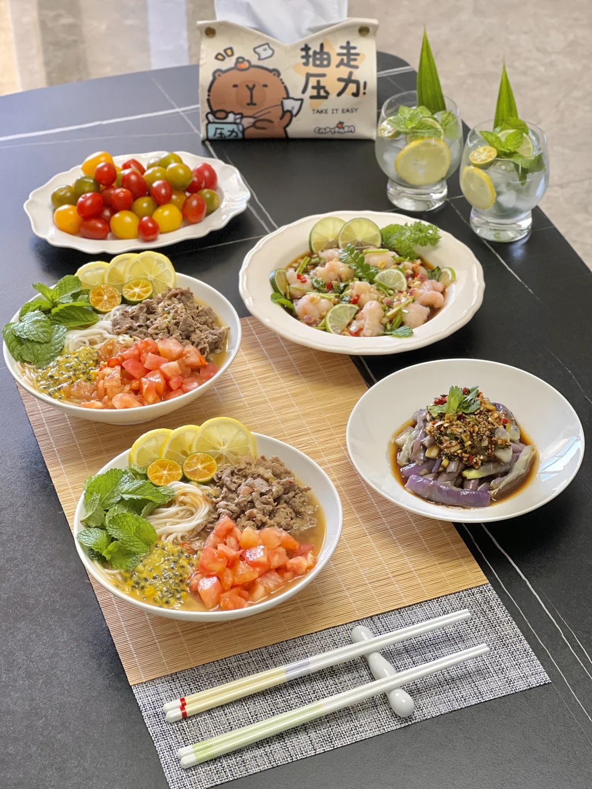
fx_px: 1756
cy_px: 394
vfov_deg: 25.3
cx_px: 296
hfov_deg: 19.1
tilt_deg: -39.5
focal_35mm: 77
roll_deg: -0.6
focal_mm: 9
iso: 160
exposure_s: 1/40
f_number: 2.8
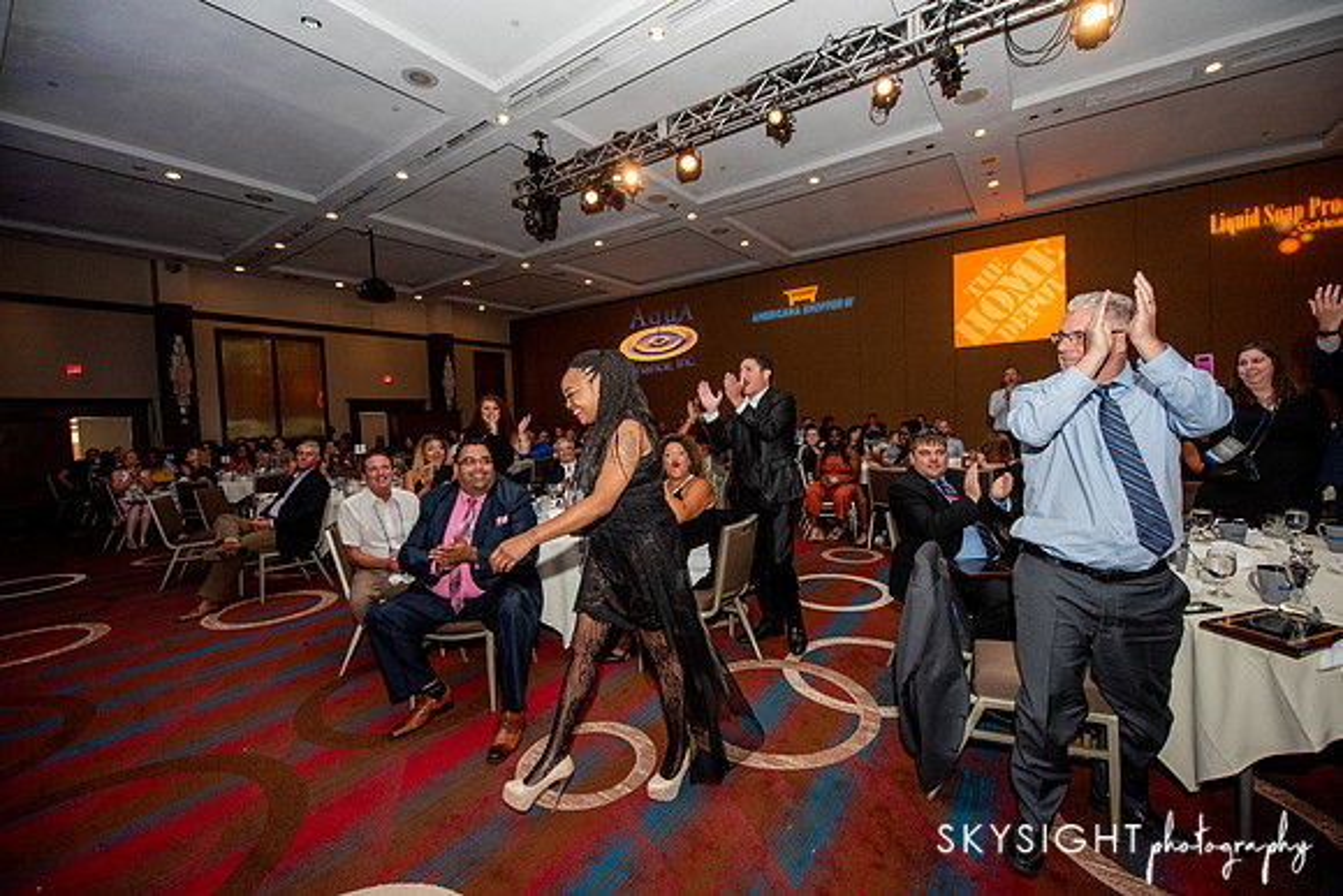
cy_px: 448
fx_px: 522
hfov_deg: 104.2
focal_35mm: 14
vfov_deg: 81.2
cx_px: 672
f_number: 3.2
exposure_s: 1/160
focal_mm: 14
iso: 2000
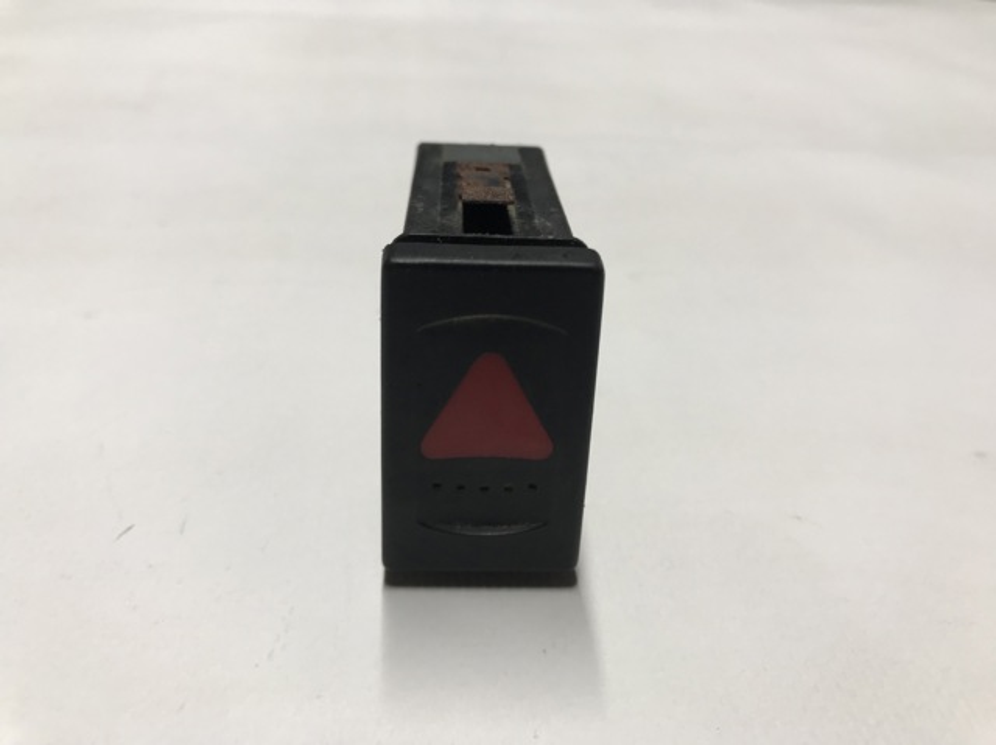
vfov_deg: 49.7
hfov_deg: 63.5
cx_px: 498
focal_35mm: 28
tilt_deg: -34.1
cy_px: 372
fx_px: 805
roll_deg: -5.7
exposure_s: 1/50
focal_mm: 3.99
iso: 25
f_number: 1.8
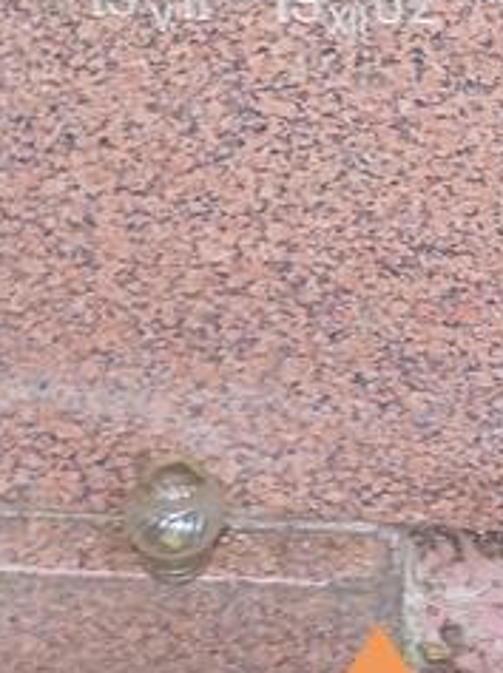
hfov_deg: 20.6
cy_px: 37
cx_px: 313
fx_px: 1379
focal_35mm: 71
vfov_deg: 26.3
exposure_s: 1/33.3
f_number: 1.8
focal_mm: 4.05
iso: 142
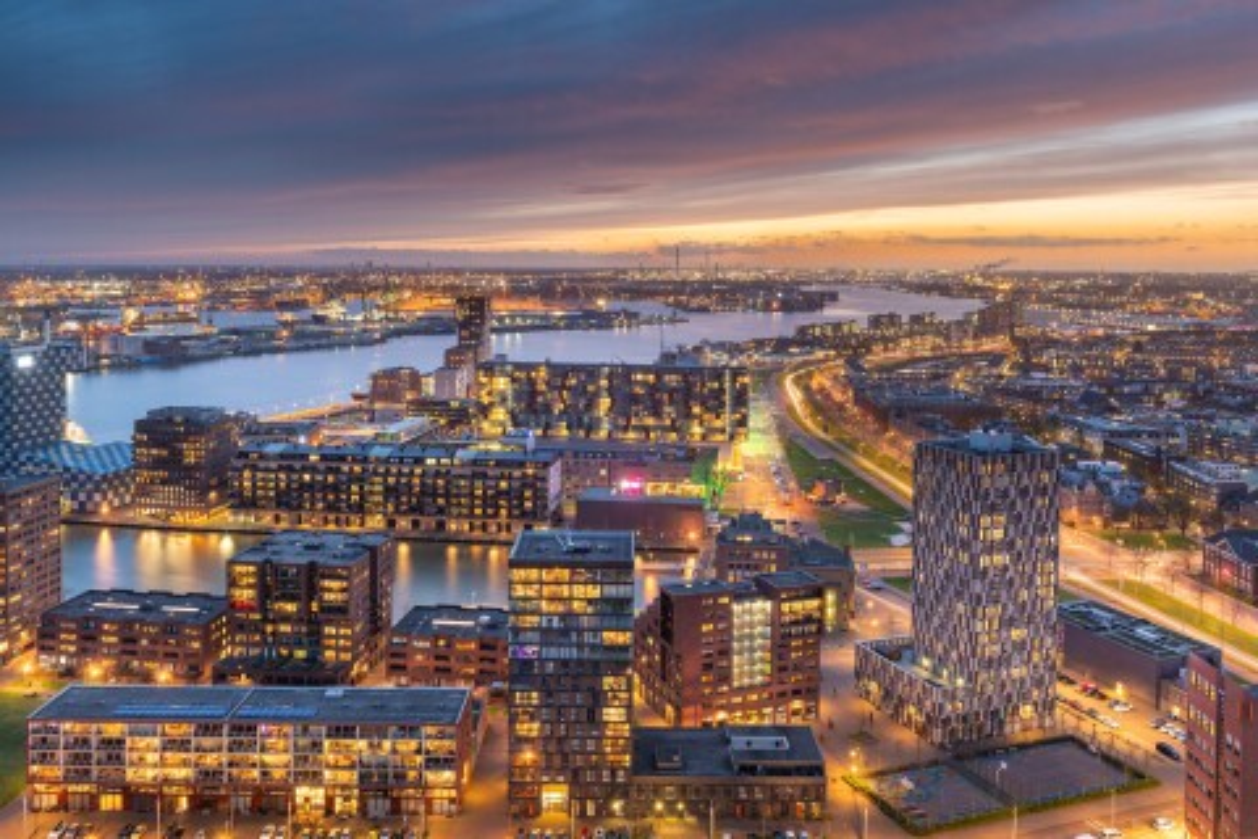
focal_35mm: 32
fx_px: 1118
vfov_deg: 41.1
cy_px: 420
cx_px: 629
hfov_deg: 58.7
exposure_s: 30
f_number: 8
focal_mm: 32
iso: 64
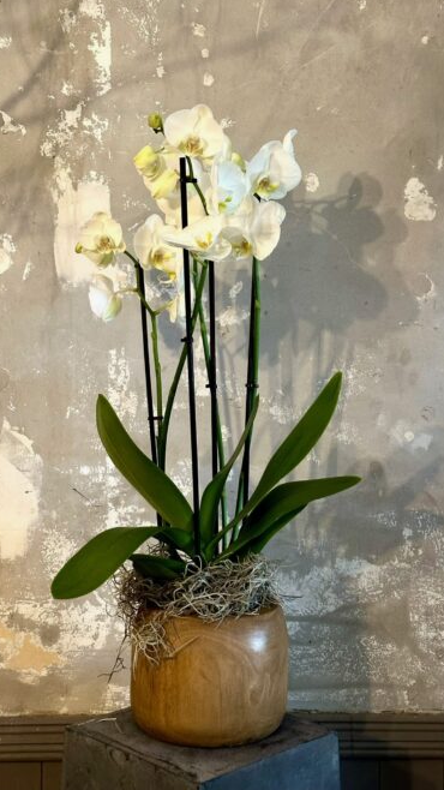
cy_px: 393
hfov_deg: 22.6
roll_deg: -0.8
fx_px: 1110
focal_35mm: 53
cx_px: 215
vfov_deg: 39.2
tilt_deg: -2.0
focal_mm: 6.86
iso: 320
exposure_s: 1/33
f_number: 1.78
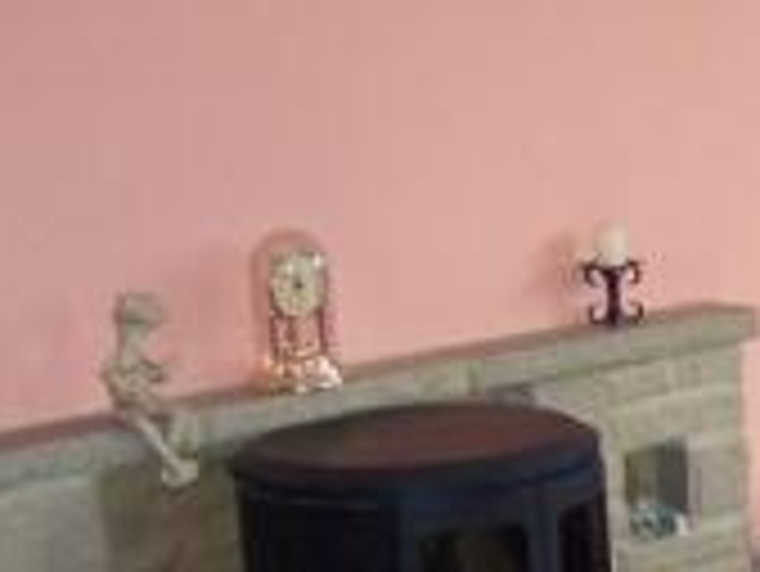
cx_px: 1149
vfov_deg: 11.9
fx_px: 2724
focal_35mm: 124
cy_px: 552
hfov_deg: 14.7
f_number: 3
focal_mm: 6
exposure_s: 1/60
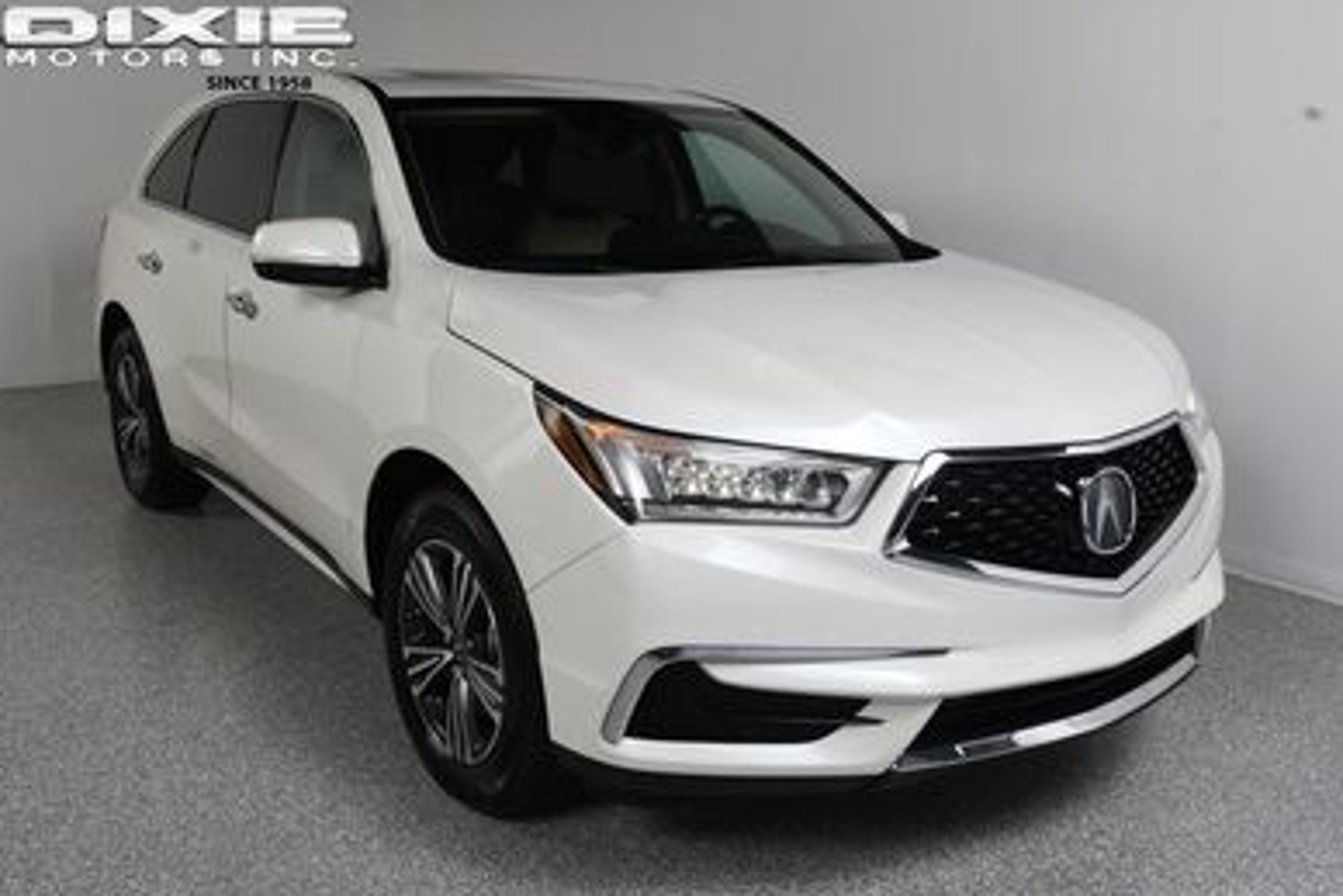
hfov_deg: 54.4
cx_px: 668
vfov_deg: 37.9
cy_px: 453
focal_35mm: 35
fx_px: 1306
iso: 100
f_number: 13
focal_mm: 23
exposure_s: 1/160
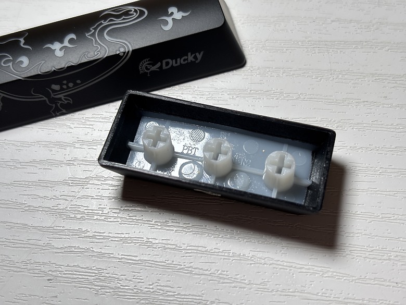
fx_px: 610
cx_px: 203
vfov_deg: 28.0
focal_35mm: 52
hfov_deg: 36.8
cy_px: 152
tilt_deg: -64.0
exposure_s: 1/262
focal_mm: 5.96
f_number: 1.6
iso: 32
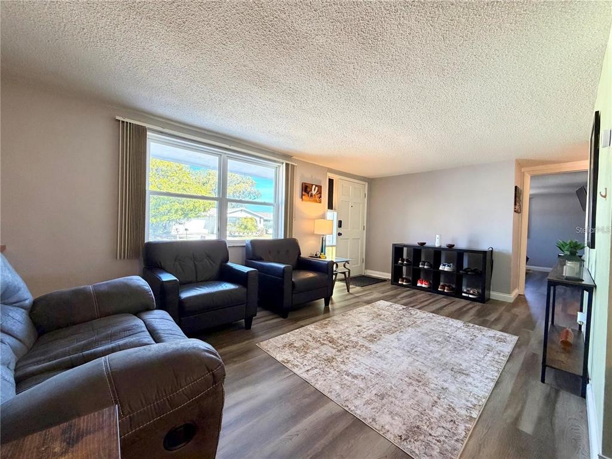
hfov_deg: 102.1
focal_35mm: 14
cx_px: 306
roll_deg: -1.7
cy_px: 230
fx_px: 248
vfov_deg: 85.7
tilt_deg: -0.9
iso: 320
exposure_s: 1/60
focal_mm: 2.22
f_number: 2.2
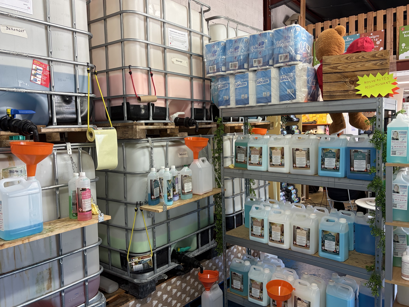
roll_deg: +1.6
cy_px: 147
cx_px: 214
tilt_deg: -3.9
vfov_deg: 49.7
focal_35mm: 28
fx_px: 331
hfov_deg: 63.4
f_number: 1.6
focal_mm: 5.96
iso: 100
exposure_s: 1/50
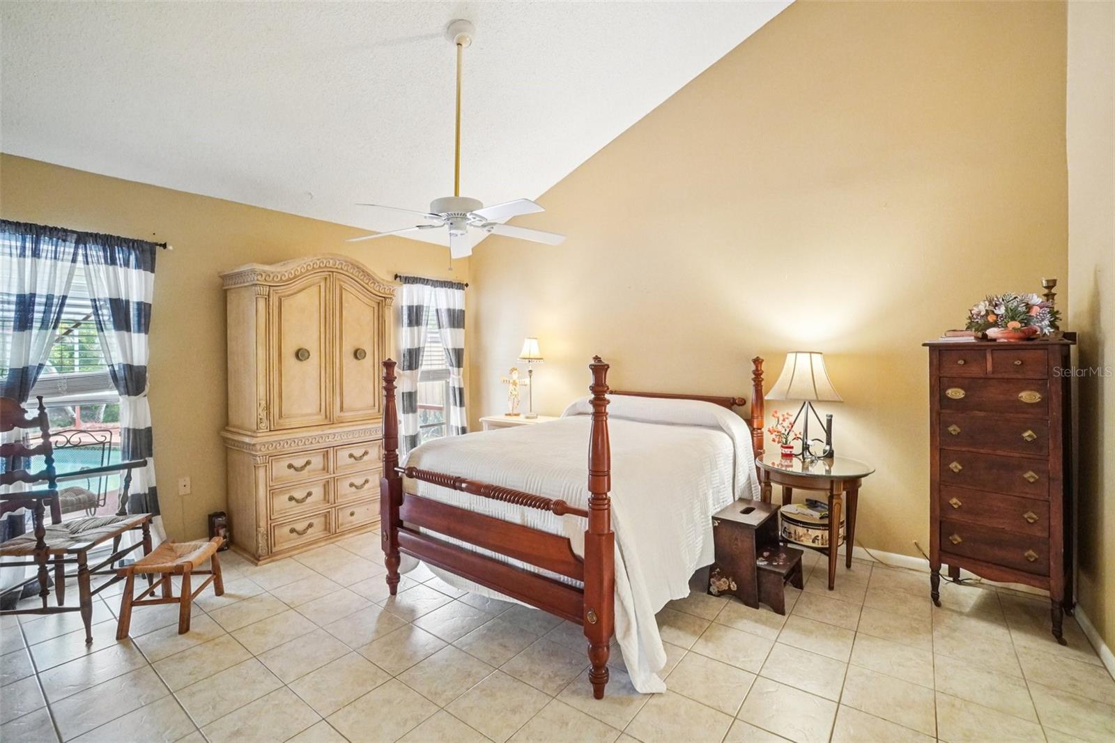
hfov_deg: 100.4
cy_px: 372
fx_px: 464
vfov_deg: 77.3
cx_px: 558
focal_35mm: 15
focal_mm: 10
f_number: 8
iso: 1600
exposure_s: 1/30
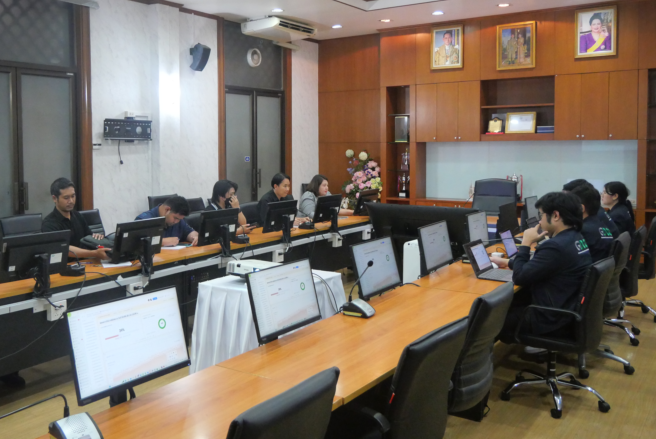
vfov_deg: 37.8
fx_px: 638
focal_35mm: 35
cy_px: 179
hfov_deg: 54.1
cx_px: 268
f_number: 3.6
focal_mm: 14
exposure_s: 1/100
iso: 3200
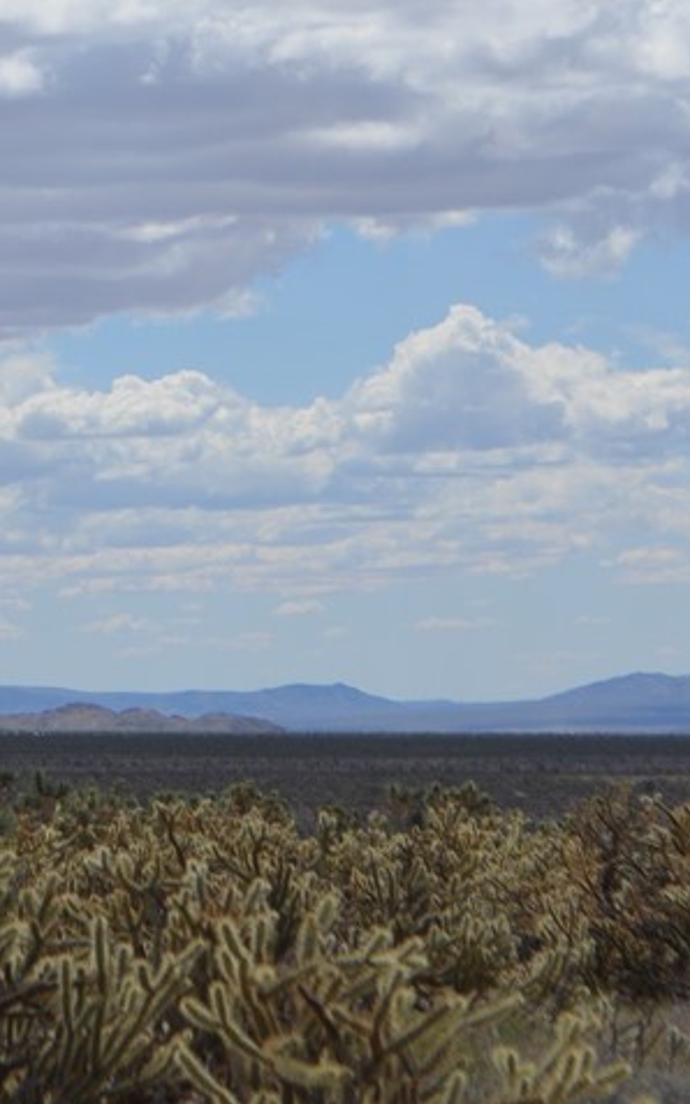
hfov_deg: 6.8
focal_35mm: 191
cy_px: 414
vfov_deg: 11.0
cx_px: -116
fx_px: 5753
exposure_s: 1/2000
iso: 400
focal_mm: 55
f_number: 8
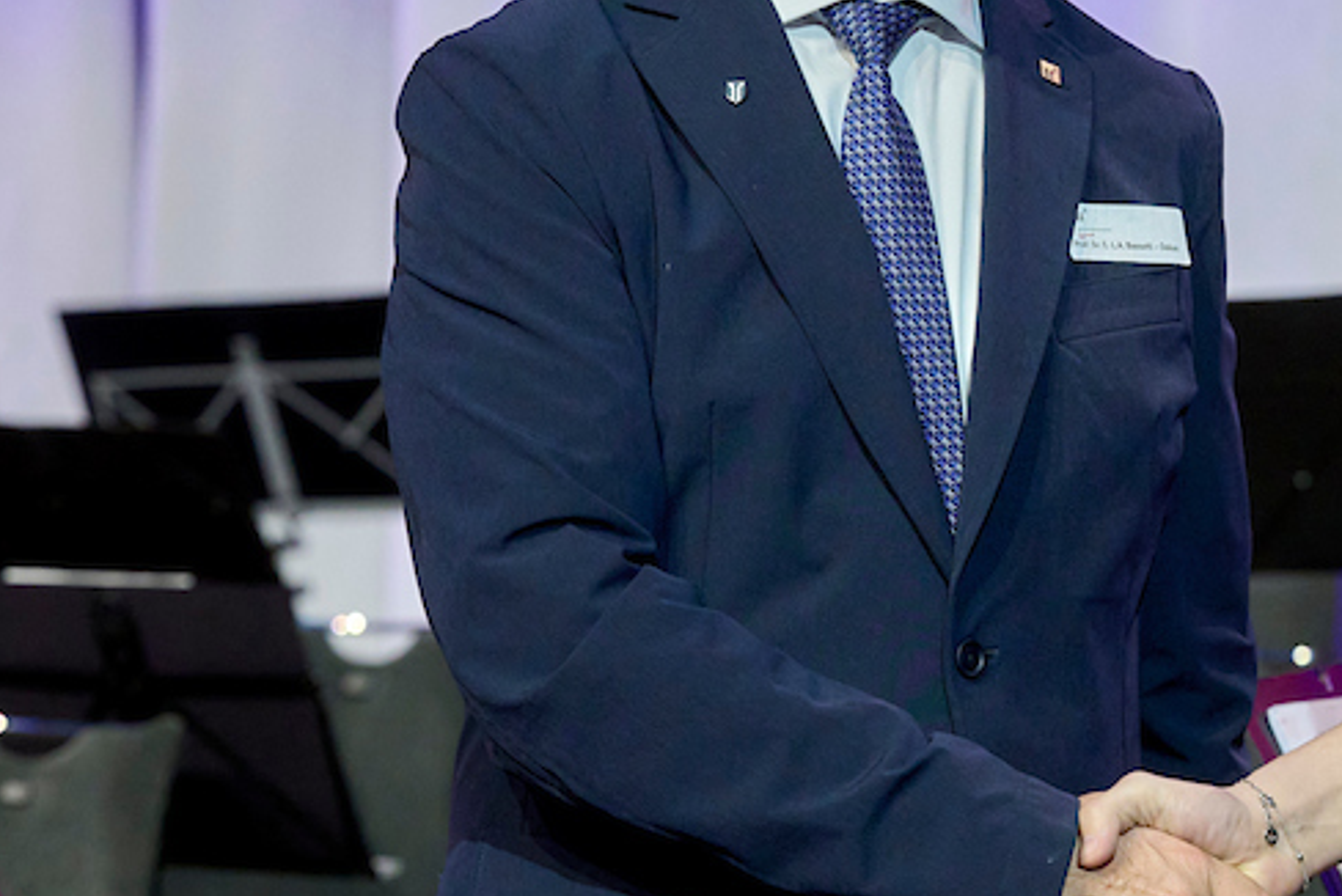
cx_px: 1370
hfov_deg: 9.0
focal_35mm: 226
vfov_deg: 6.1
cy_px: 250
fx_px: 8429
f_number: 4.5
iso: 3200
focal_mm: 92
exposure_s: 1/320
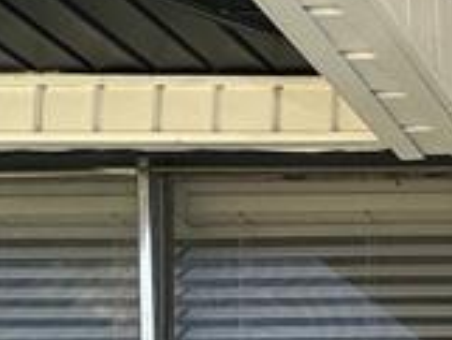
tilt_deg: -1.2
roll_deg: +0.4
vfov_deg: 13.6
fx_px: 1163
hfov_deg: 17.6
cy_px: 722
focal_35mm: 89
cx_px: 823
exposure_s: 1/339
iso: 40
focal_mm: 2.22
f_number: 2.2
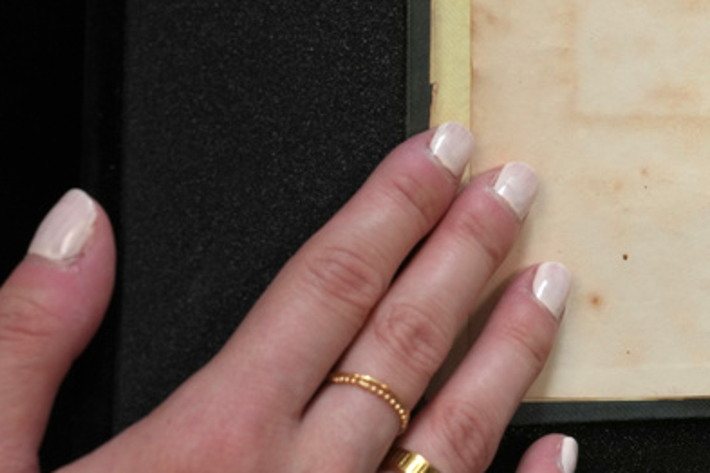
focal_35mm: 138
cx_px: 831
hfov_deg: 14.4
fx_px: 2721
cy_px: -51
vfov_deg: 9.8
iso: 640
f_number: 11
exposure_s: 1/80
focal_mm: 53
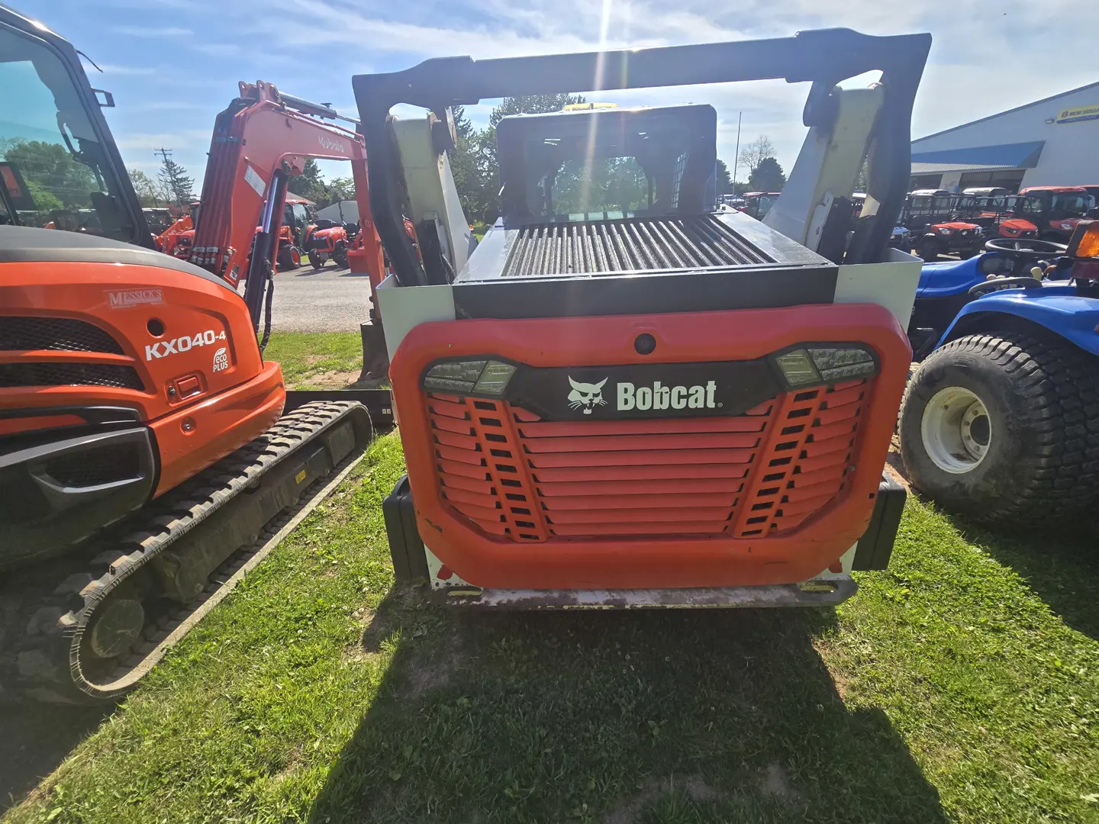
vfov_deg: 89.9
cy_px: 412
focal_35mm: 13
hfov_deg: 106.2
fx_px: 413
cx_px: 550
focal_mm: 2.2
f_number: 2.2
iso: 50
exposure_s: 1/1829
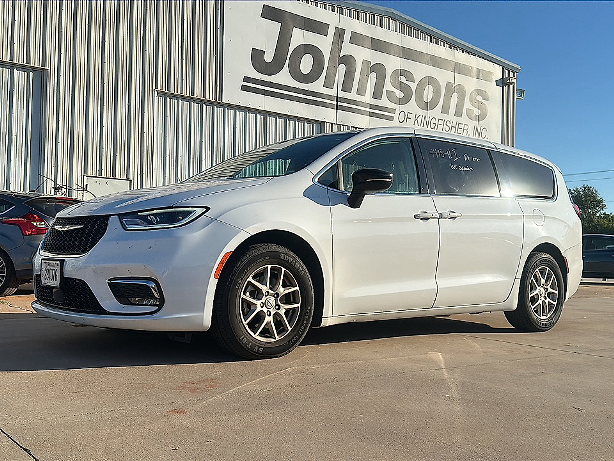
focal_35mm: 31
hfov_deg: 58.4
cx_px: 307
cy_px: 230
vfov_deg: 45.4
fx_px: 550
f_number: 1.78
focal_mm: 6.86
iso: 80
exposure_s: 1/7692
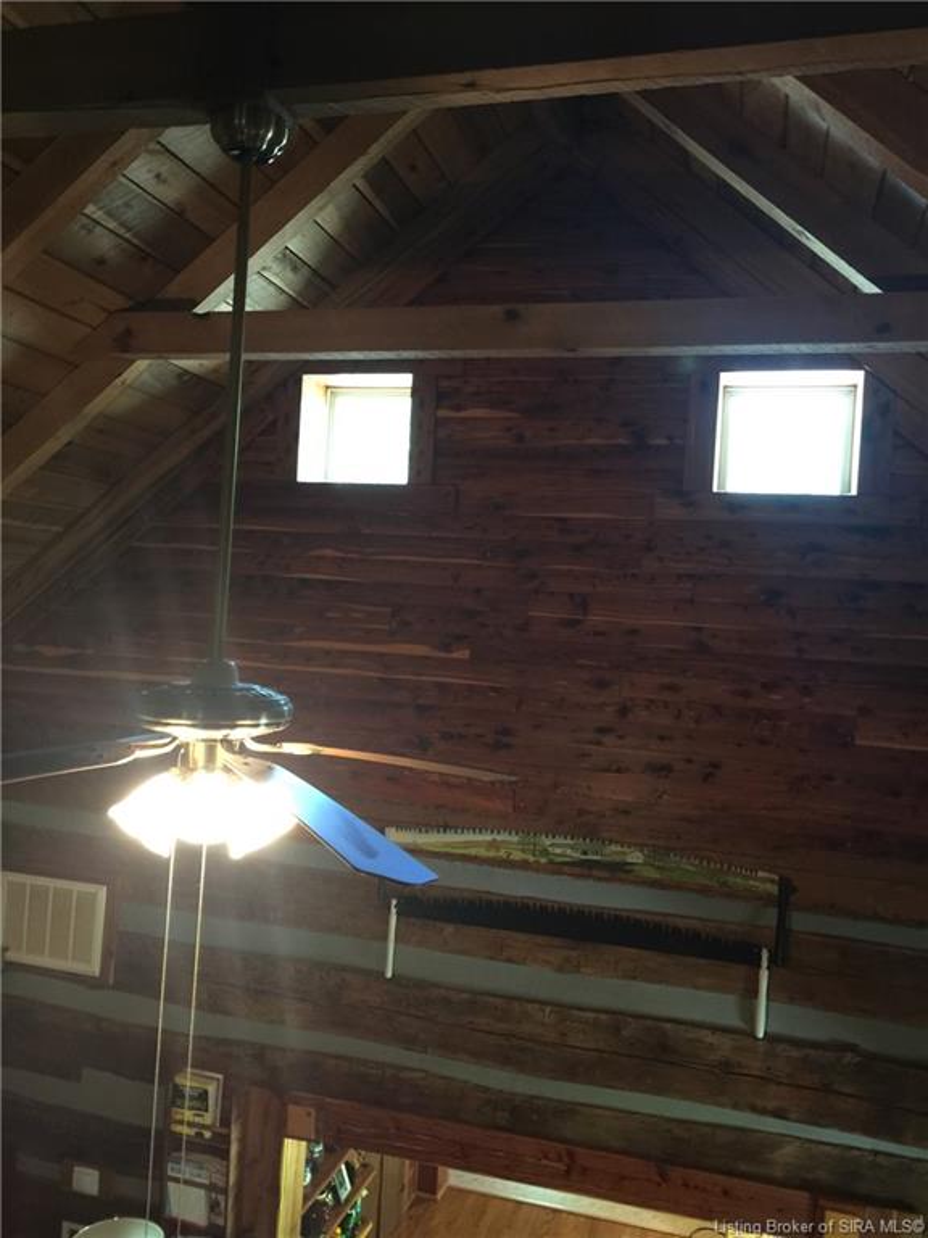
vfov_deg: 61.7
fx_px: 1037
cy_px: 619
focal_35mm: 29
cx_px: 464
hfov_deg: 48.2
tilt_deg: +2.6
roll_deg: -3.1
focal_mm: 4.15
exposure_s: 1/8
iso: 125
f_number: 2.2
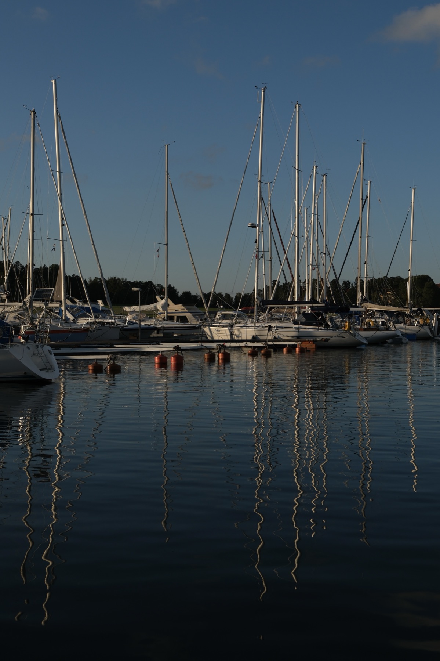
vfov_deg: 43.6
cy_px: 330
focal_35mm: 45
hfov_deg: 29.8
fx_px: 825
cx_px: 220
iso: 200
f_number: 4.5
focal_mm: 30.2
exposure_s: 1/2000
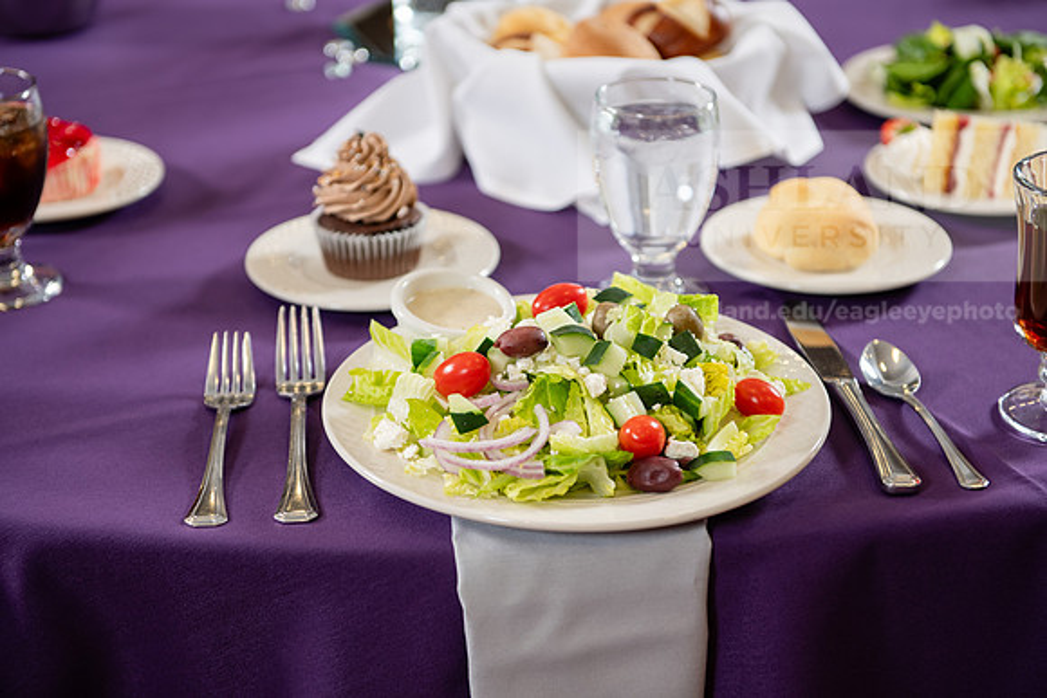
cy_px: 349
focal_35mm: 70
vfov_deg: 19.5
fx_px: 2036
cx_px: 524
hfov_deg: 28.8
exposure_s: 1/160
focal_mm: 70
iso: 320
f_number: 3.5
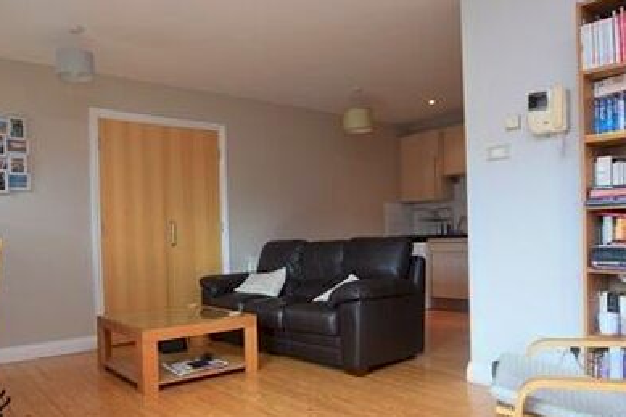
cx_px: 264
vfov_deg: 47.7
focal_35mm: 27
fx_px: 469
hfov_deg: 67.0
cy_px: 243
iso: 400
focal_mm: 10
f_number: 4
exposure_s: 1/60
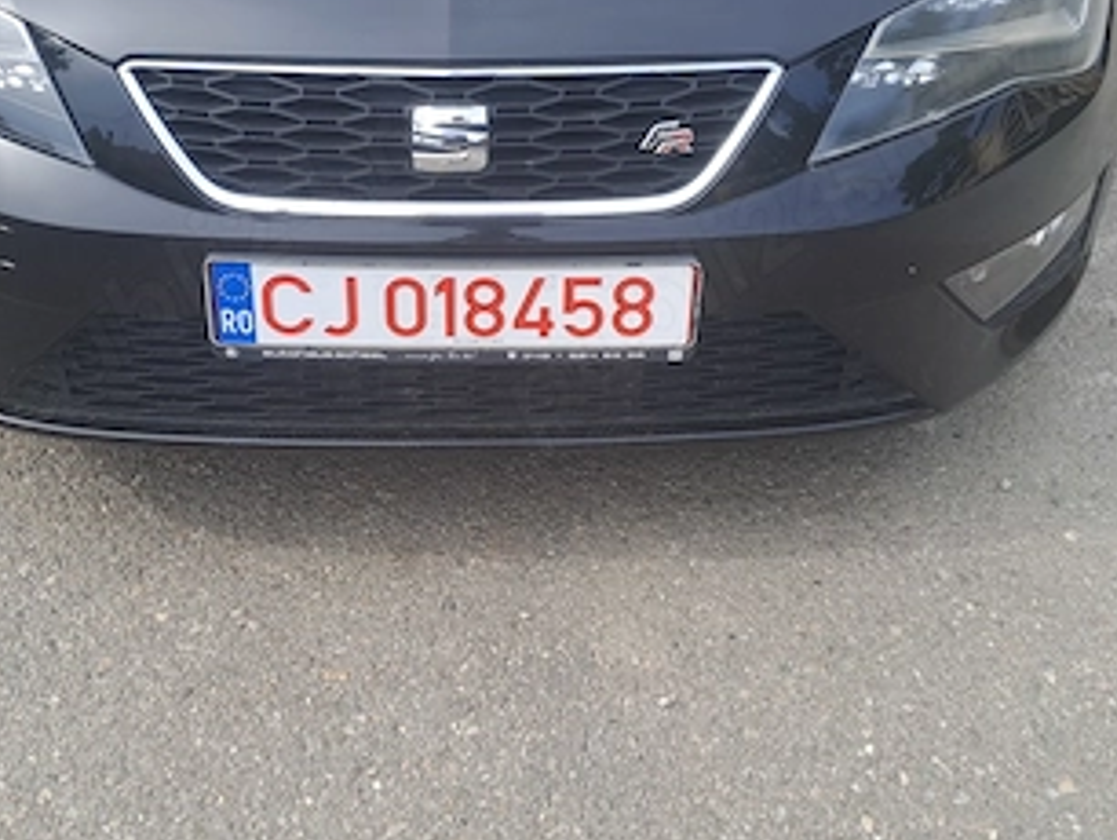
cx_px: 482
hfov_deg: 38.8
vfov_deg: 29.6
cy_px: 296
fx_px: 1582
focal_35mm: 49
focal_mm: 4.65
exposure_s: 1/348
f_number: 1.8
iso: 32
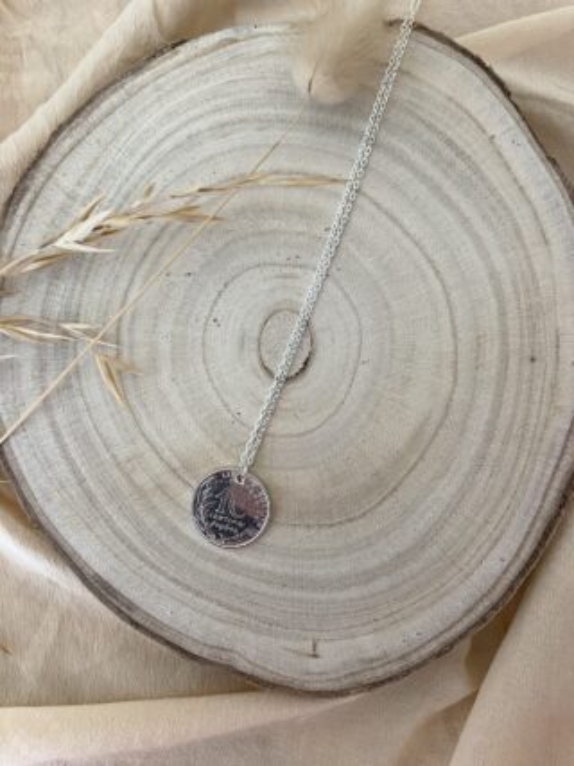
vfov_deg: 67.3
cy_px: 383
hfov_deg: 53.0
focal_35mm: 26
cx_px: 287
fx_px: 575
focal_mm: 5.1
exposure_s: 1/60
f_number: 1.6
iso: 250
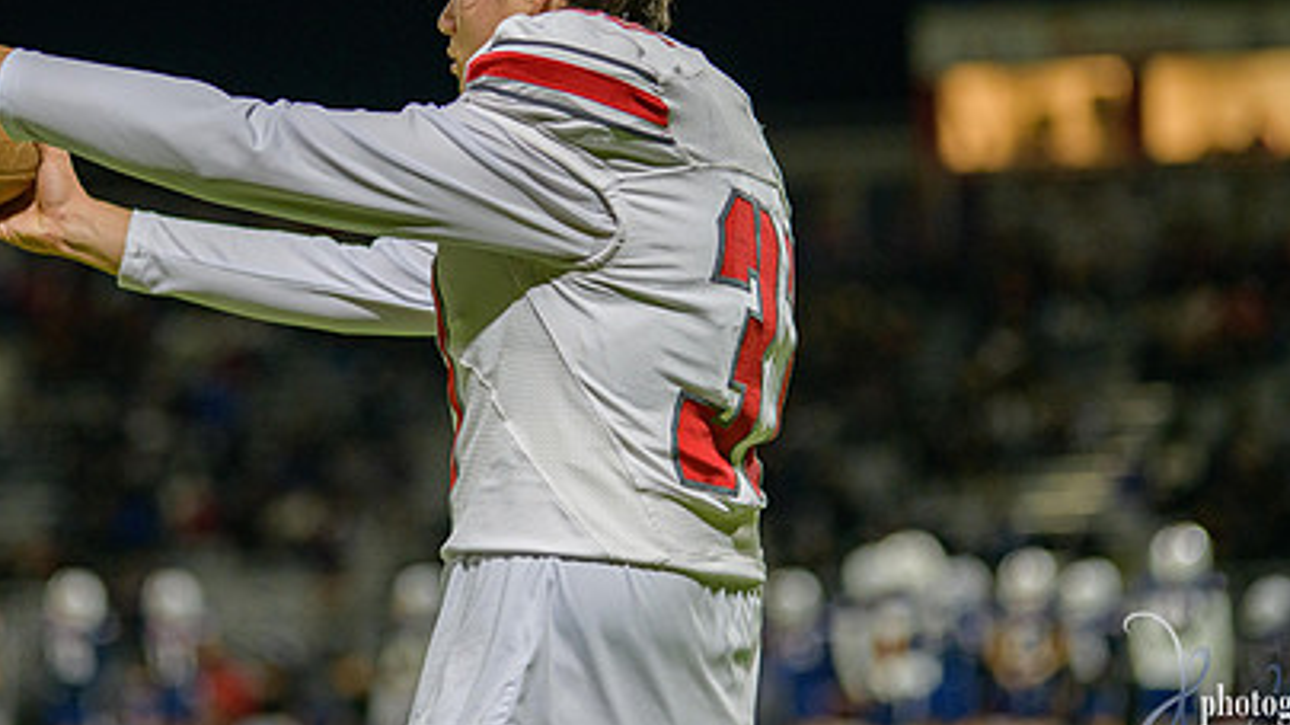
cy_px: 228
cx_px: 540
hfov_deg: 10.6
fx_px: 6942
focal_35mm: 203
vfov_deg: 6.0
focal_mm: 135
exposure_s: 1/320
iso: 2000
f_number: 2.8
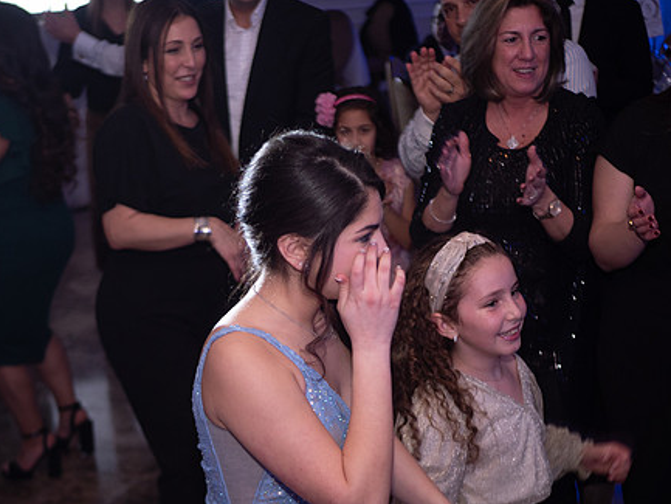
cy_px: 309
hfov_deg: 29.0
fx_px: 1299
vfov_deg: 21.9
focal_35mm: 67
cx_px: 318
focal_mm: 25
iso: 500
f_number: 1.7
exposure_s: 1/60
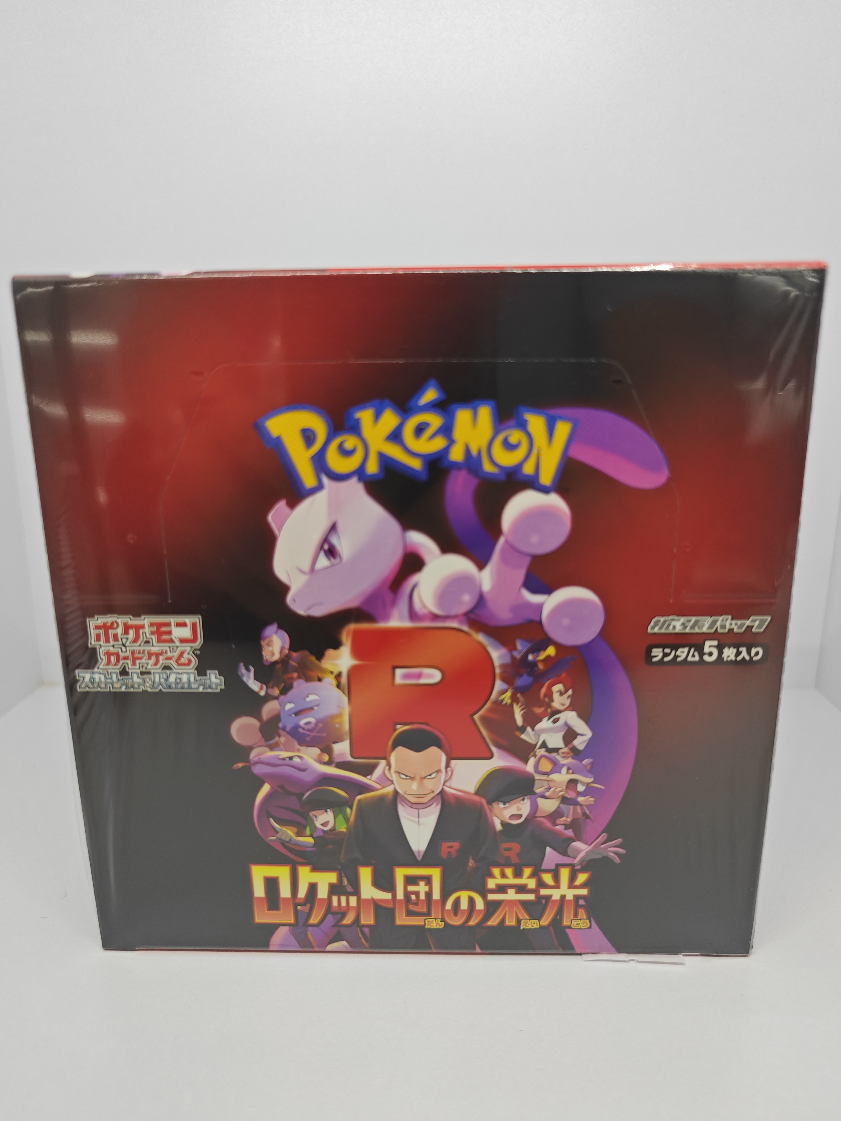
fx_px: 745
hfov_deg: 58.9
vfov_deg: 73.9
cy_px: 560
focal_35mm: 23
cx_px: 420
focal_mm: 7.79
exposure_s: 1/100
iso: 64
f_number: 1.9
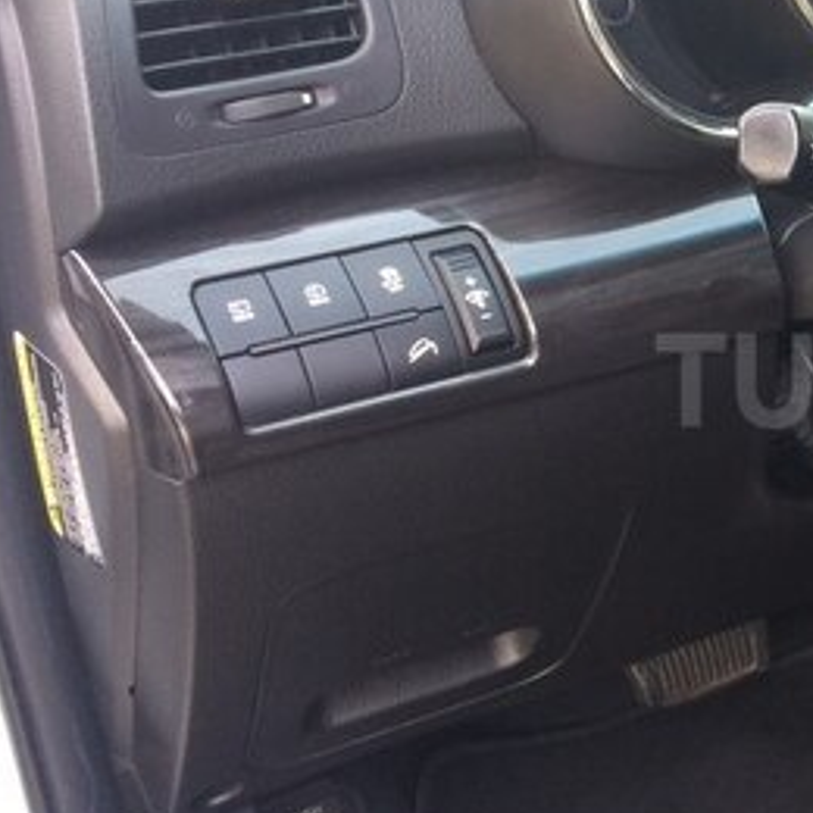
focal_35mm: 65
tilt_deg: -26.6
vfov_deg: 26.5
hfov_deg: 24.1
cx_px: 976
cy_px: 380
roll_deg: -1.4
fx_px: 1727
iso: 32
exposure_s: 1/33
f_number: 2.2
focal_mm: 4.15
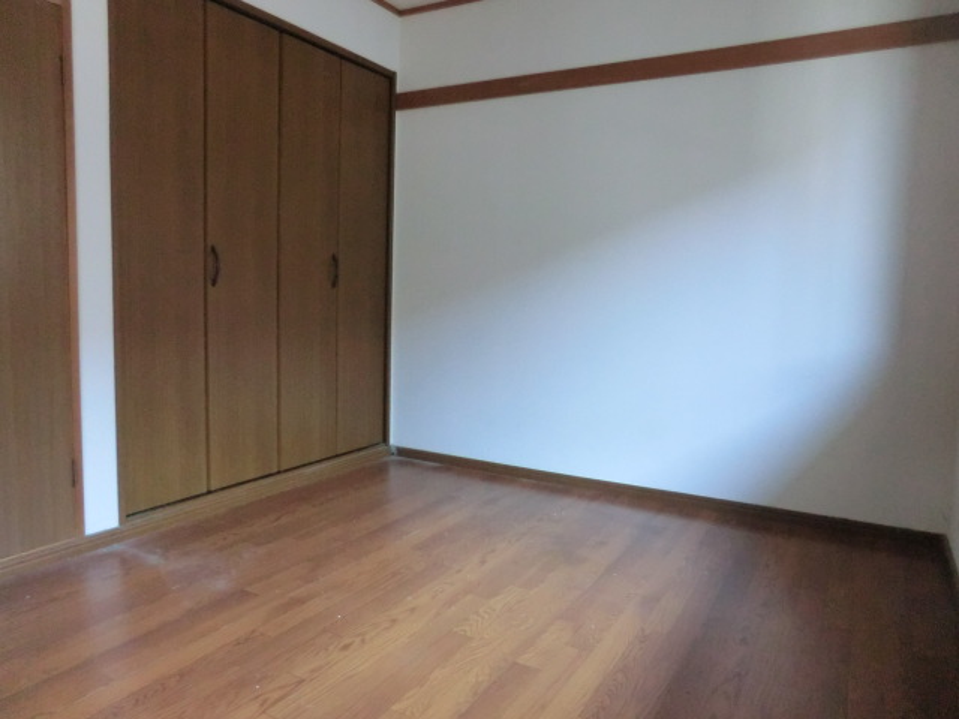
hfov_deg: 71.6
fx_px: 665
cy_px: 360
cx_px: 480
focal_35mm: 24
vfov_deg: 56.8
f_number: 3.2
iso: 500
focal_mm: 4.3
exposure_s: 1/60
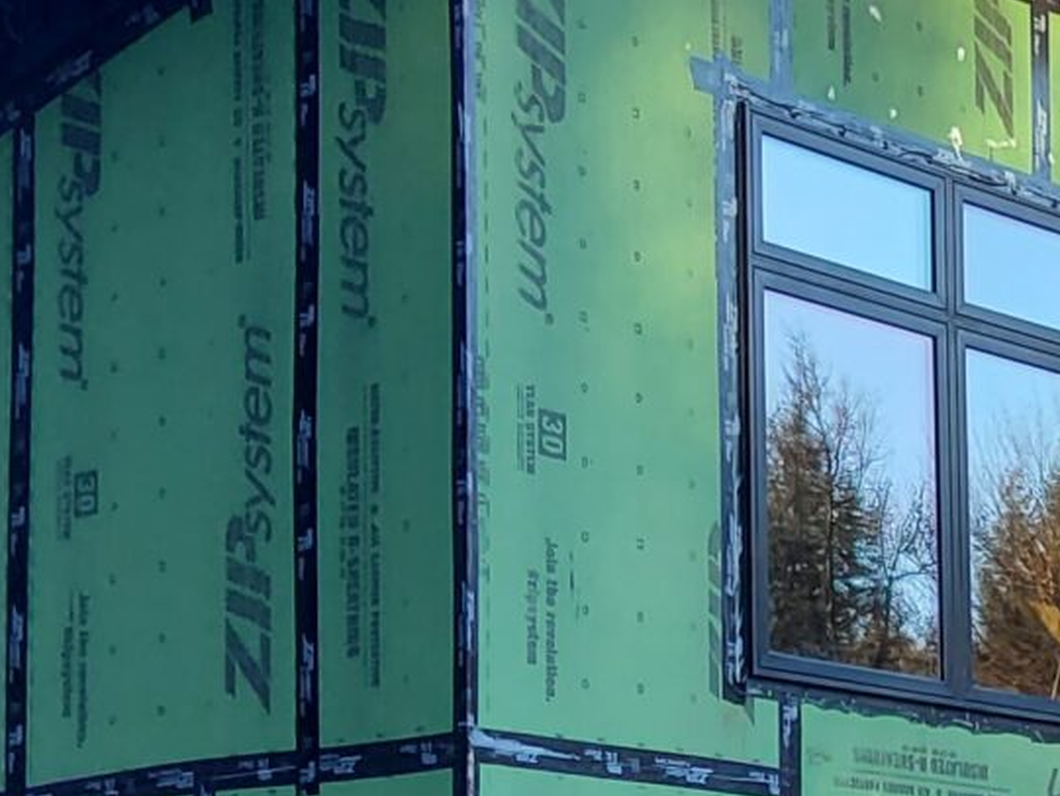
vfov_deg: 11.9
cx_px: 1201
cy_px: 847
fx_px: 3767
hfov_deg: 15.5
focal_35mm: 123
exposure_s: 1/146
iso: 50
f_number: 2
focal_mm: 3.08
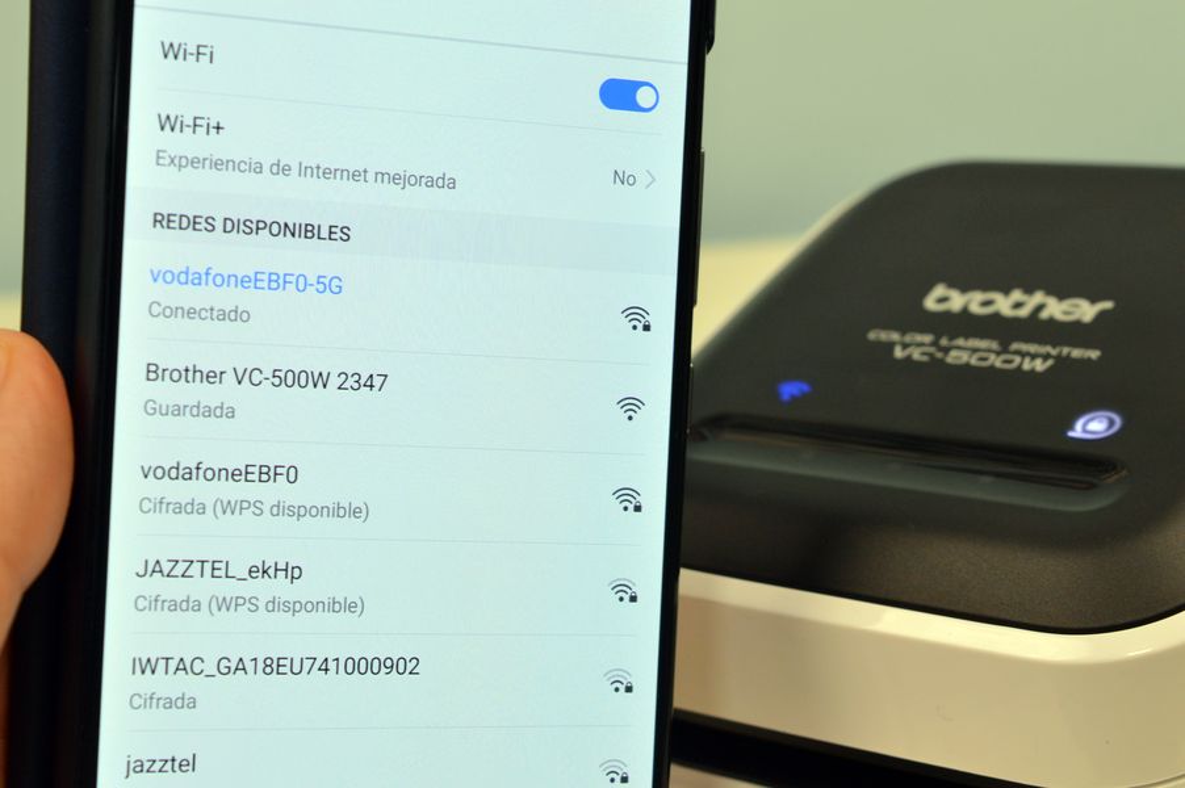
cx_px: 592
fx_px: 2467
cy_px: 394
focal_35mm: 75
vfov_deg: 18.2
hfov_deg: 27.0
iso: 800
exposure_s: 1/25
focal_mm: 50
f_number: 10
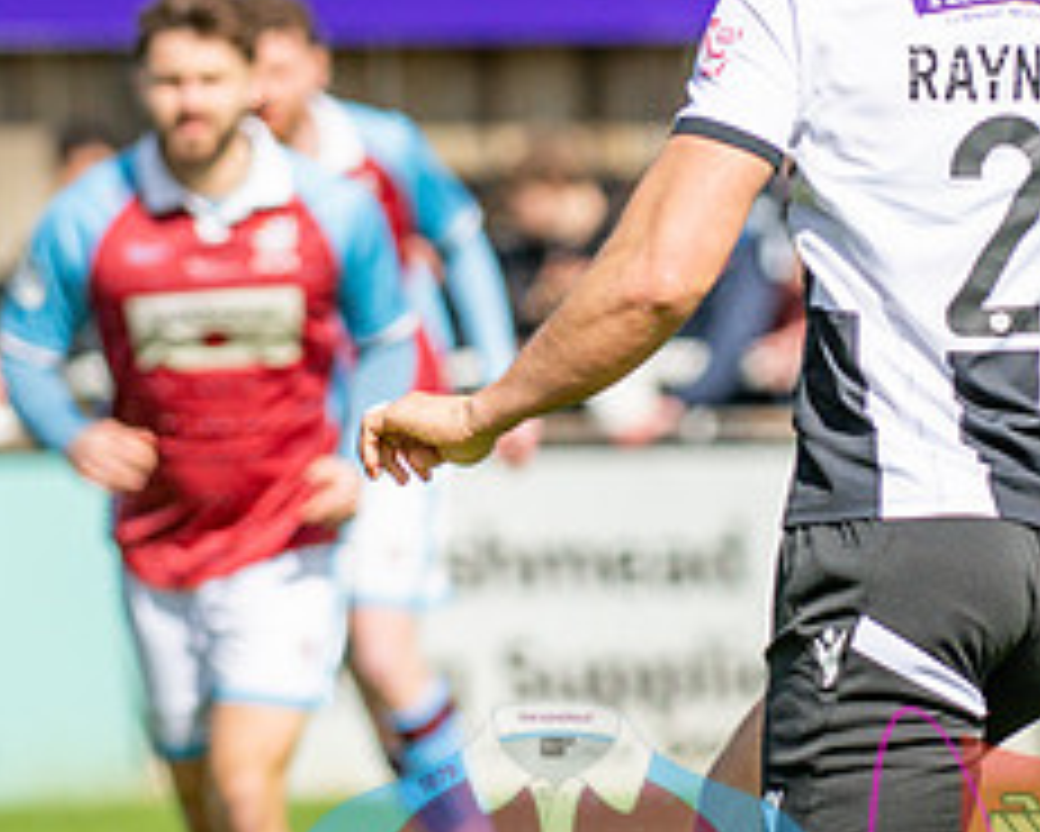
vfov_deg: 1.4
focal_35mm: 1074
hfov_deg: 1.8
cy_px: 431
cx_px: 1272
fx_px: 33072
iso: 200
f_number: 4
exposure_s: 1/2000
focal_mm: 300
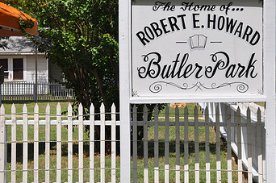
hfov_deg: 18.2
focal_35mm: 112
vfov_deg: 12.2
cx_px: 203
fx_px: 857
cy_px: 55
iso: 200
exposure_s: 1/160
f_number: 13
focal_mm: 44
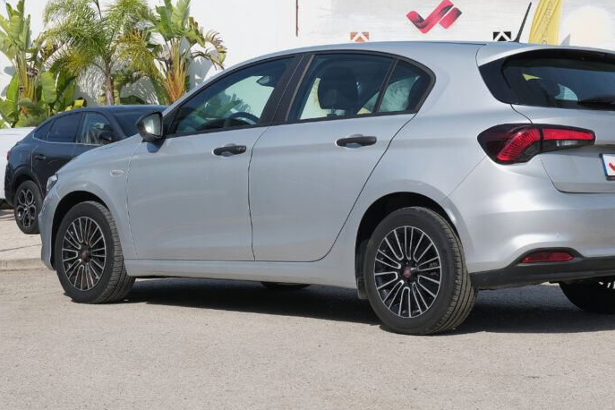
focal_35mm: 88
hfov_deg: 23.1
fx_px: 1503
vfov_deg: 15.5
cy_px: 173
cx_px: 382
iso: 160
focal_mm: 39.6
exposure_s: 1/400
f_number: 9
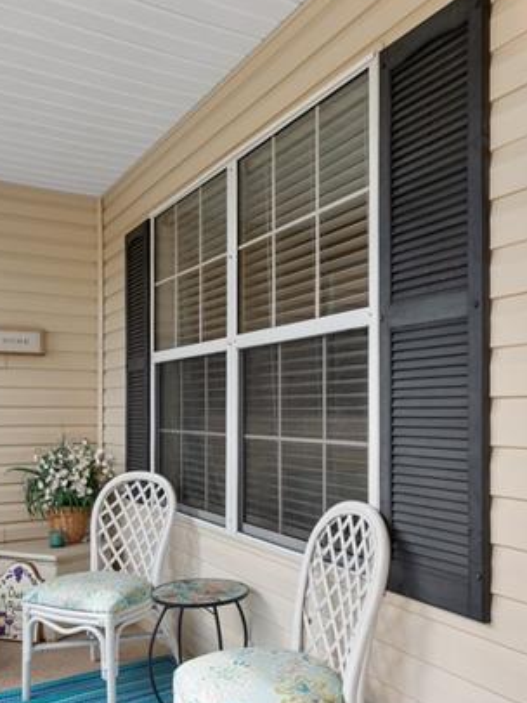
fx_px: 690
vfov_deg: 53.5
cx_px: 281
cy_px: 425
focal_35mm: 34
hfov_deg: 41.8
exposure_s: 1/100
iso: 200
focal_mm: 14
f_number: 7.1
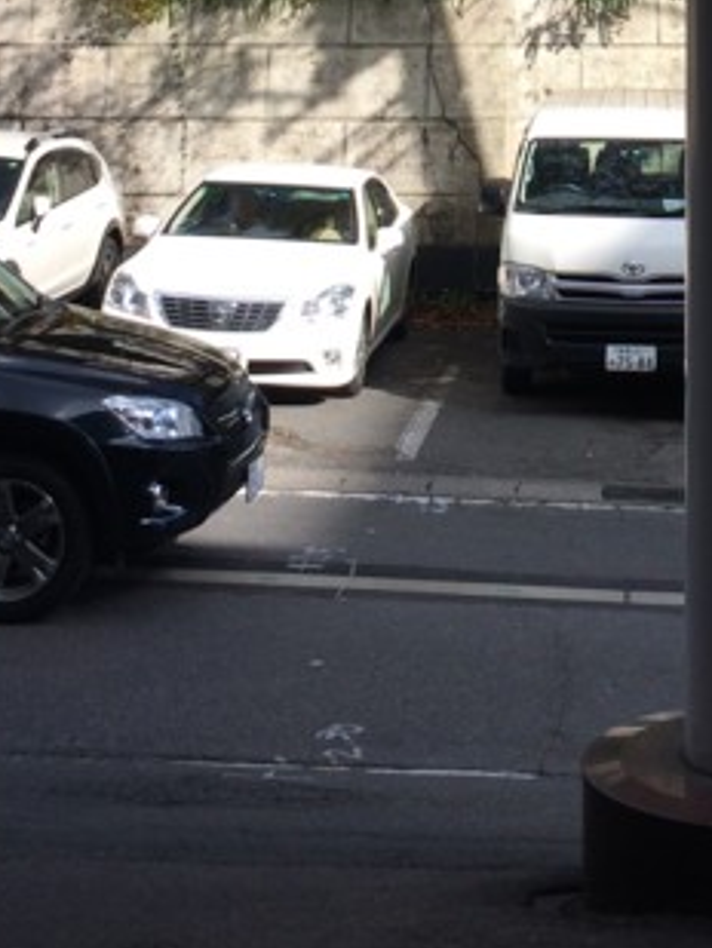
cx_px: 632
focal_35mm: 75
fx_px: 2055
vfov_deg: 24.2
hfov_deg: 19.3
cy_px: -107
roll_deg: +2.0
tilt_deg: -0.7
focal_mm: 4.15
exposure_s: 1/1080
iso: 32
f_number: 2.2
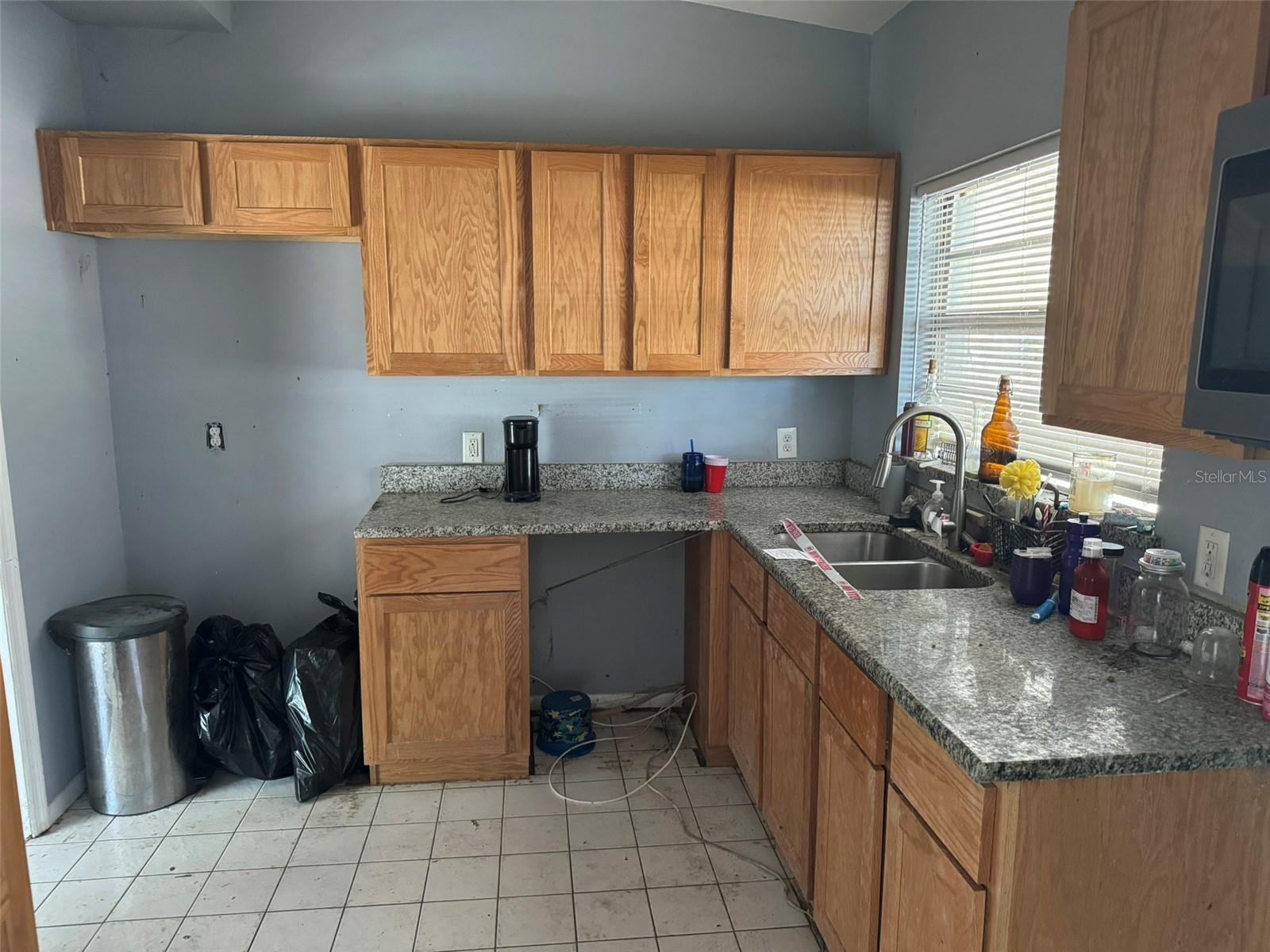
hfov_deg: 71.6
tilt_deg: -9.0
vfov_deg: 56.8
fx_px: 881
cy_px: 476
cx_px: 635
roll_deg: -0.2
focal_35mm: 24
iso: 640
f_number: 1.78
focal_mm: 6.76
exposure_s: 1/60
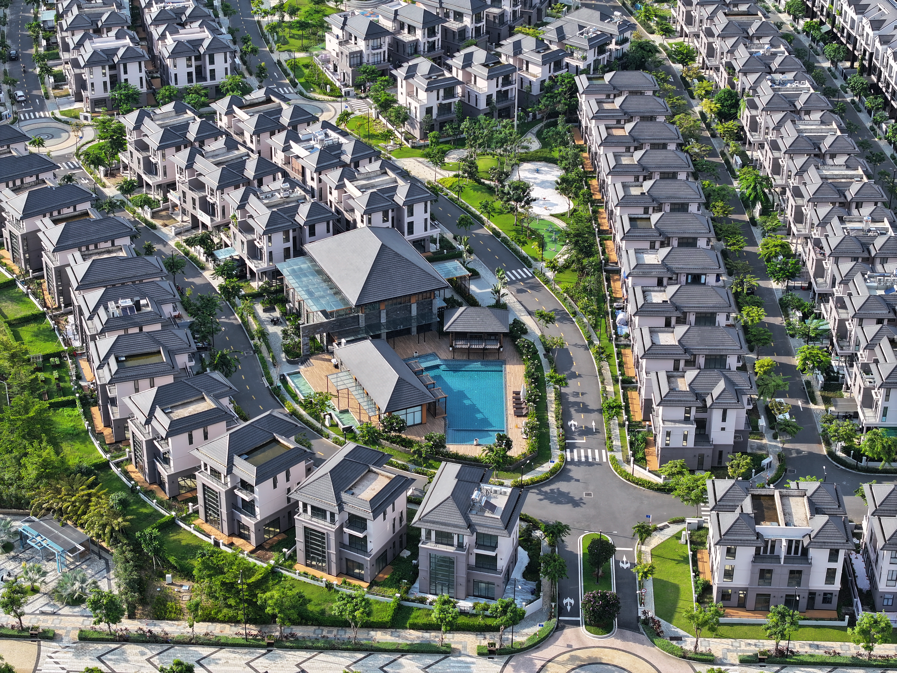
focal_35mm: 70
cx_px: 448
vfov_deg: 21.0
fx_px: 1814
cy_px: 336
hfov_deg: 27.8
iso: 120
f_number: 2.8
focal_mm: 19.35
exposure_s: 1/500
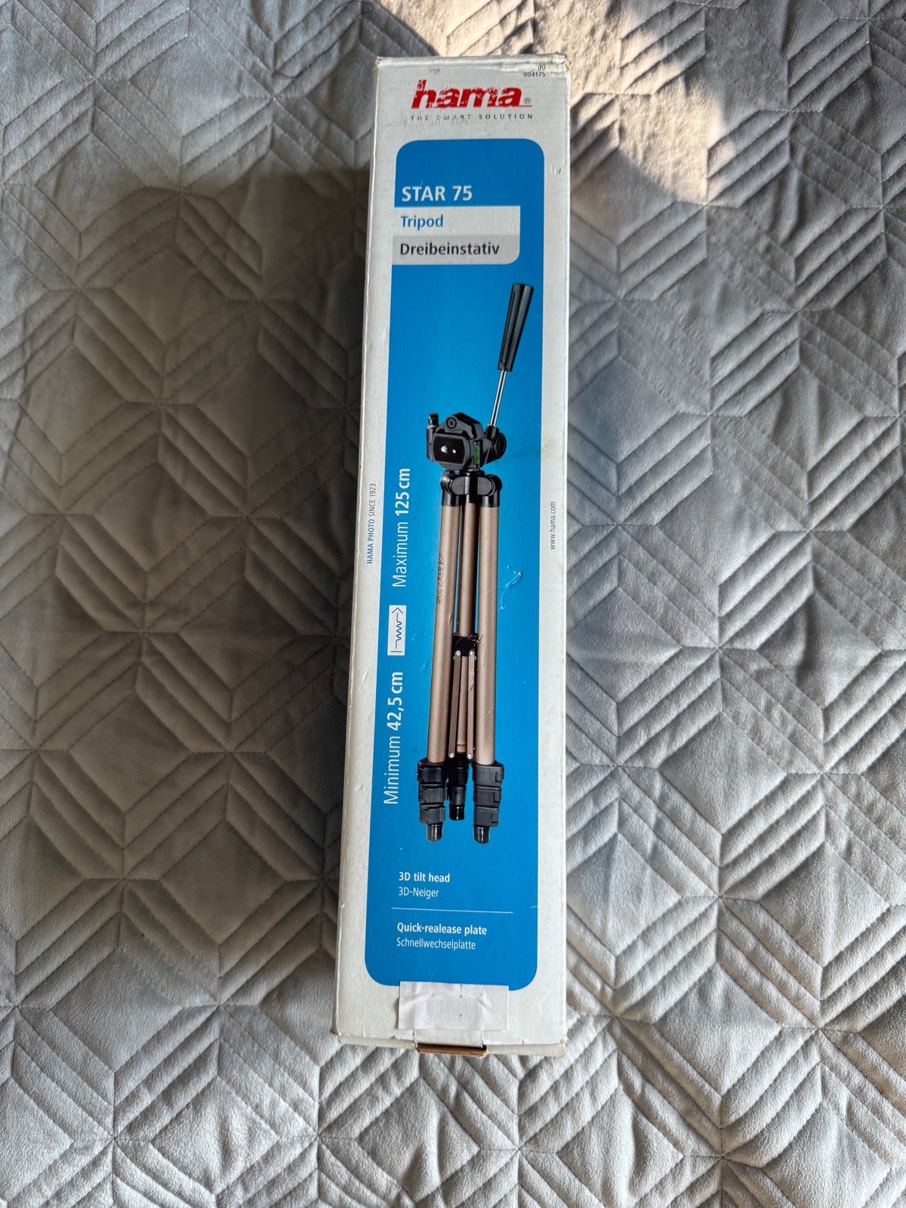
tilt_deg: -81.1
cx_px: 453
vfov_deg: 71.6
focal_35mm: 24
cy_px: 604
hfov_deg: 56.8
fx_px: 838
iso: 160
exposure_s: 1/121
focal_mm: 6.76
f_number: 1.78
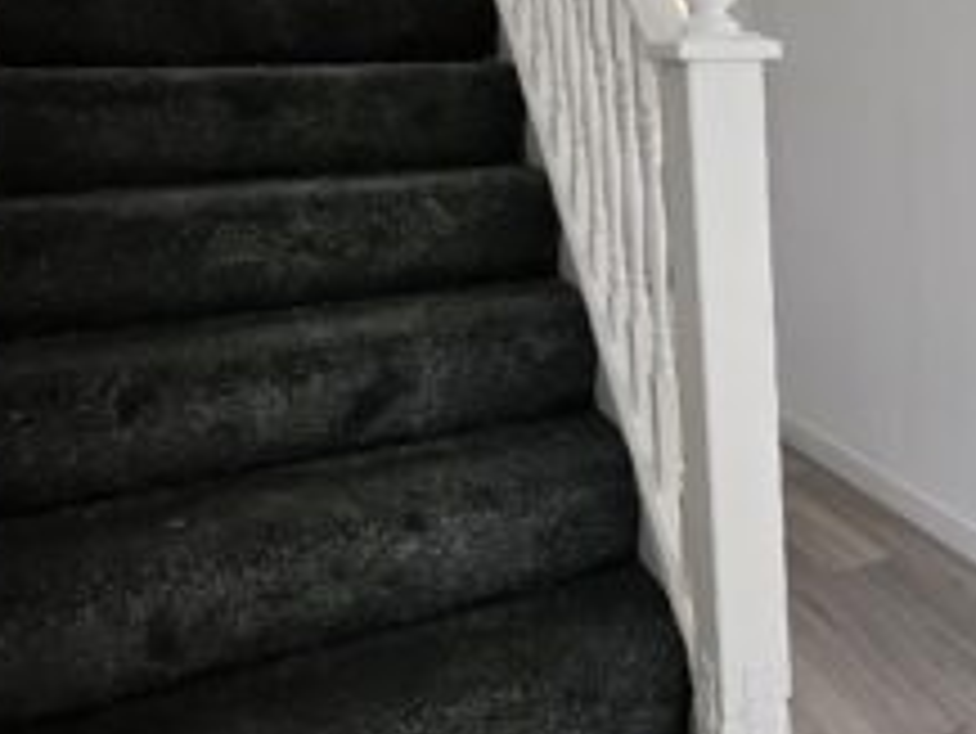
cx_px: 922
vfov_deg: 39.1
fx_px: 1016
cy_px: 234
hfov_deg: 45.3
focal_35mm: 36
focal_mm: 1.74
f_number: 2.2
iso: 100
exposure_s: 1/359
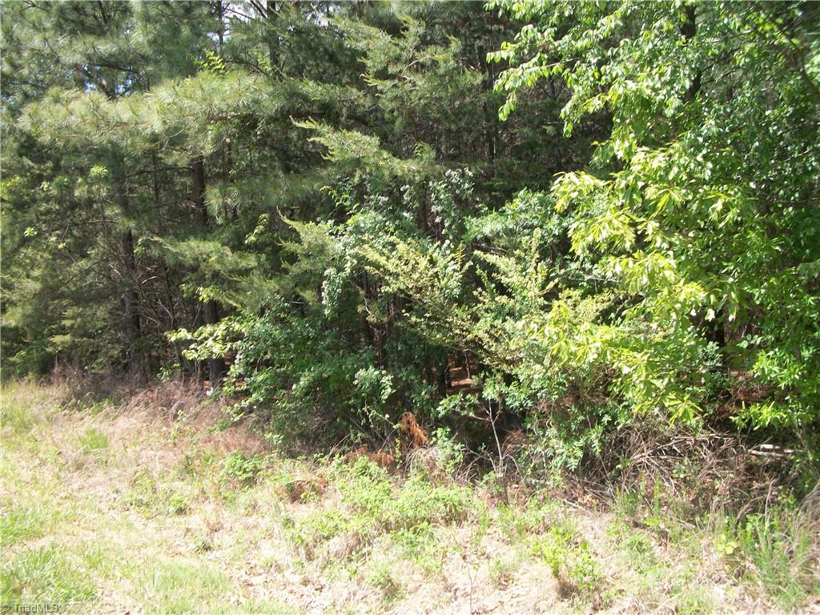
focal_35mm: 32
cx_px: 410
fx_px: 758
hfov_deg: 56.8
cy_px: 308
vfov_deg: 44.2
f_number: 8.8
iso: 80
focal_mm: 5.7
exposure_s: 1/50
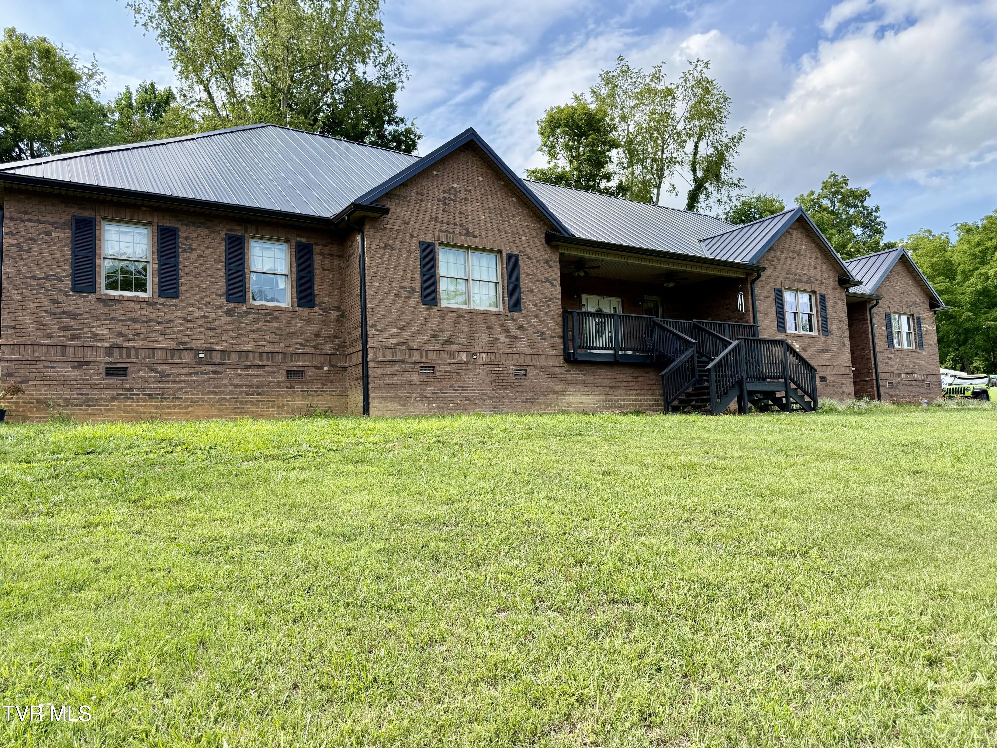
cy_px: 374
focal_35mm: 24
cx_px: 498
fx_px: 691
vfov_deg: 56.8
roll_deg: +2.9
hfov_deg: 71.6
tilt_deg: +5.4
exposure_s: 1/1585
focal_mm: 6.76
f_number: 1.78
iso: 100
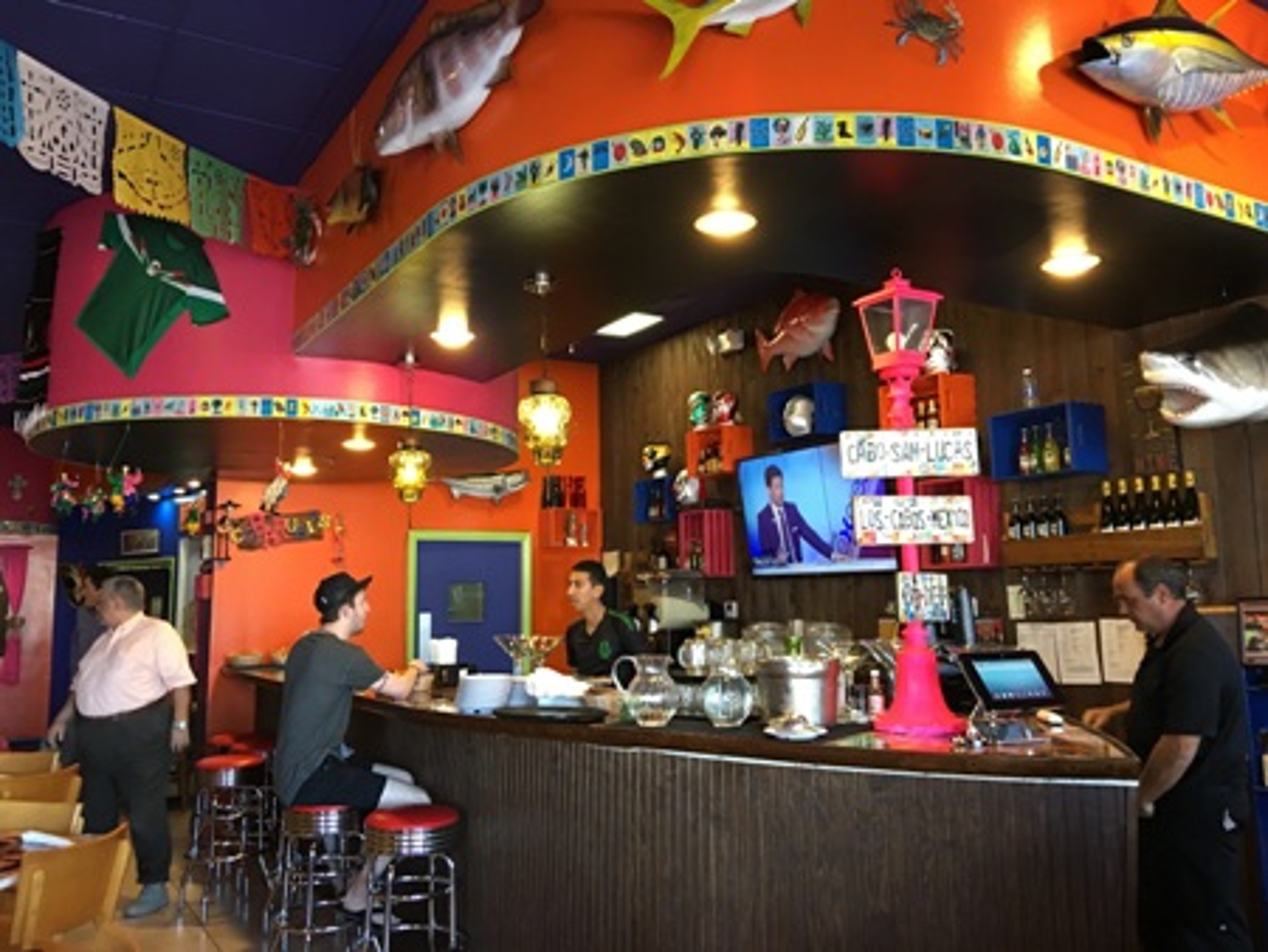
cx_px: 634
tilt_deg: +8.0
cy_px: 476
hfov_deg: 61.6
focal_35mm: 29
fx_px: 1063
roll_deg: +0.8
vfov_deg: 48.3
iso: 64
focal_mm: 4.15
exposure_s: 1/15
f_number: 2.2
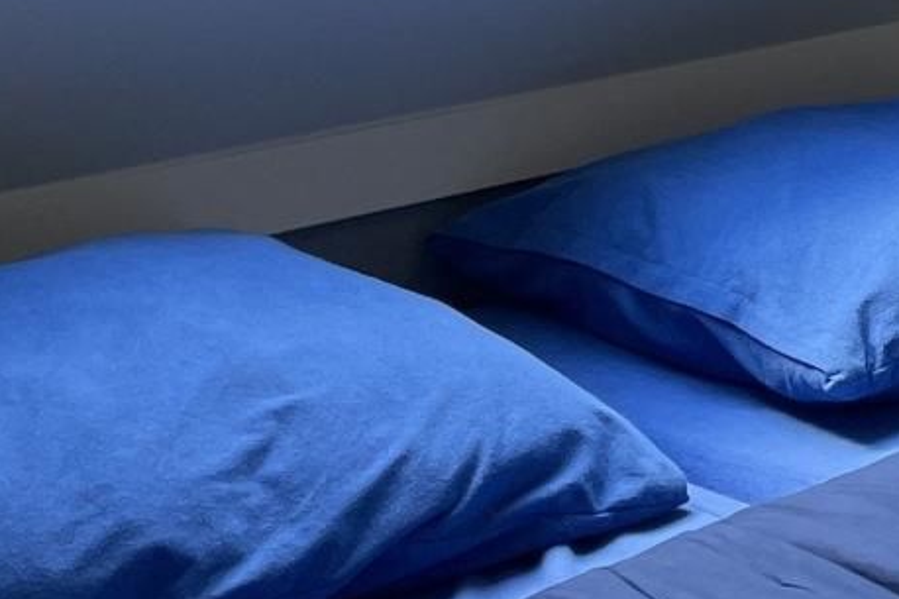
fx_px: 3020
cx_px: 1488
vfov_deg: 10.5
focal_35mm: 121
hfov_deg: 15.2
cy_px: -556
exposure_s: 1/100
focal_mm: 4.2
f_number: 1.6
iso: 125
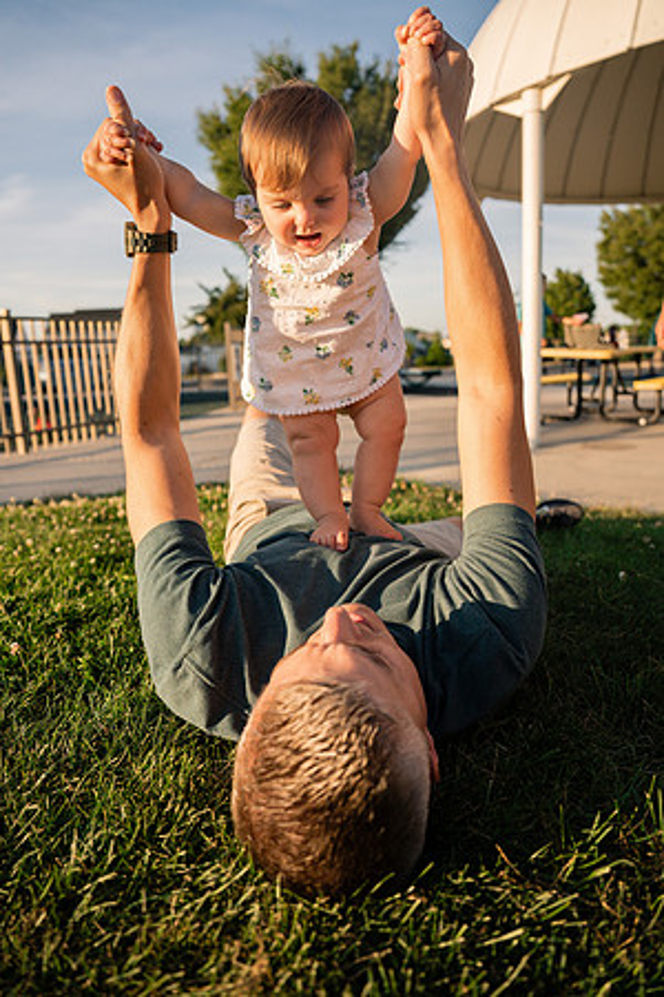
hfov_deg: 53.1
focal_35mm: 24
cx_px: 332
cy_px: 498
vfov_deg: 73.7
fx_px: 664
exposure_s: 1/2000
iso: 400
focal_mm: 24
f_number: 3.2
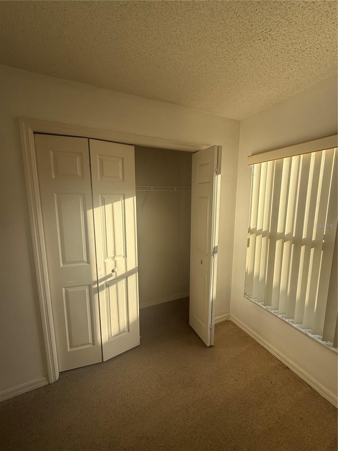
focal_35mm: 14
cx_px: 169
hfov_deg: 85.7
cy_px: 226
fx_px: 182
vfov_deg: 102.1
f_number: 2.2
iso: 50
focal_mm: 2.22
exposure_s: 1/531
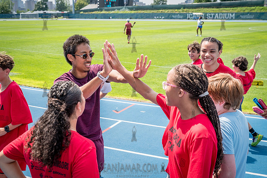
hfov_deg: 45.4
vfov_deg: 31.1
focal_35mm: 43
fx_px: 319
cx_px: 129
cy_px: 81
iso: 100
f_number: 5
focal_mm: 35
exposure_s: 1/400
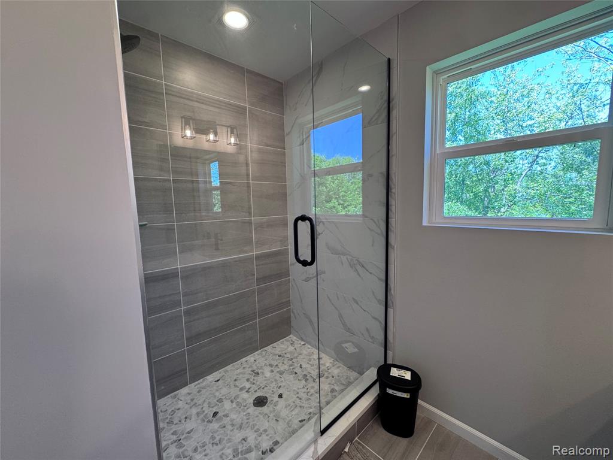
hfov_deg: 102.1
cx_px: 306
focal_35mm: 14
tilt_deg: -6.9
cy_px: 230
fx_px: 248
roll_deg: +1.6
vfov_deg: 85.7
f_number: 2.2
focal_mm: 2.22
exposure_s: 1/120
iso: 160
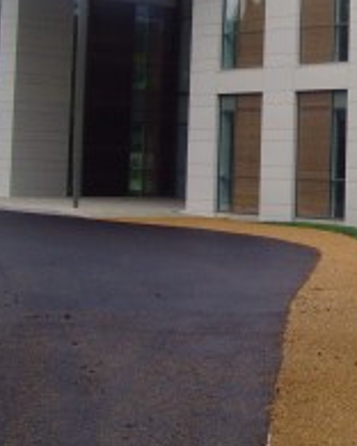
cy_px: 53
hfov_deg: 15.0
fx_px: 1321
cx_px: 389
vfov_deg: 18.9
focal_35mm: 100
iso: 80
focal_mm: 6.6
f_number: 6.3
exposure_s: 1/250
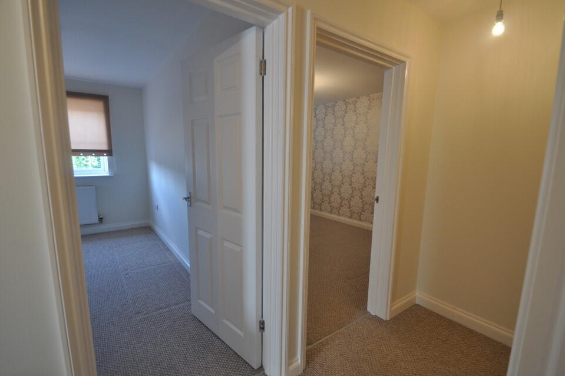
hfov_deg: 96.7
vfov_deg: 73.7
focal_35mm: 16
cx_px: 287
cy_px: 198
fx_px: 251
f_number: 4
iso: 500
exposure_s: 1/60
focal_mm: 10
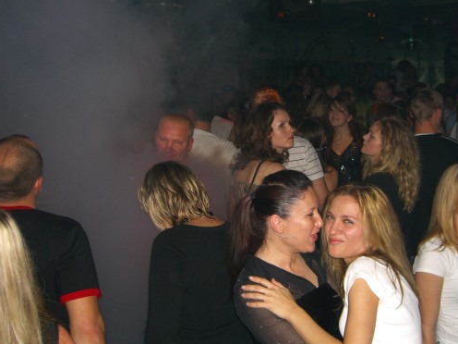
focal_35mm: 46
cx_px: 271
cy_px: 156
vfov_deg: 31.5
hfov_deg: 41.1
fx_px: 609
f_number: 2.8
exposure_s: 1/60
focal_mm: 7.9
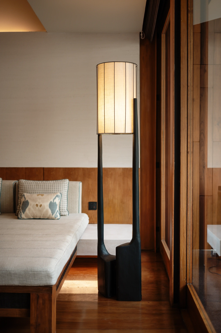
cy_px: 166
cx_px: 110
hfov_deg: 33.4
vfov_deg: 48.5
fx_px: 369
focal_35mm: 40
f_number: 2
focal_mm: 40
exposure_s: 1/100
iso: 100
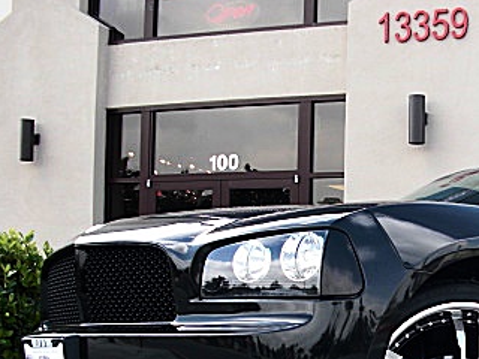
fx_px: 996
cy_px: 298
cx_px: 449
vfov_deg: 20.2
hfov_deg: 26.0
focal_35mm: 72
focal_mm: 6.3
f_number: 2.8
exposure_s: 1/160
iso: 50
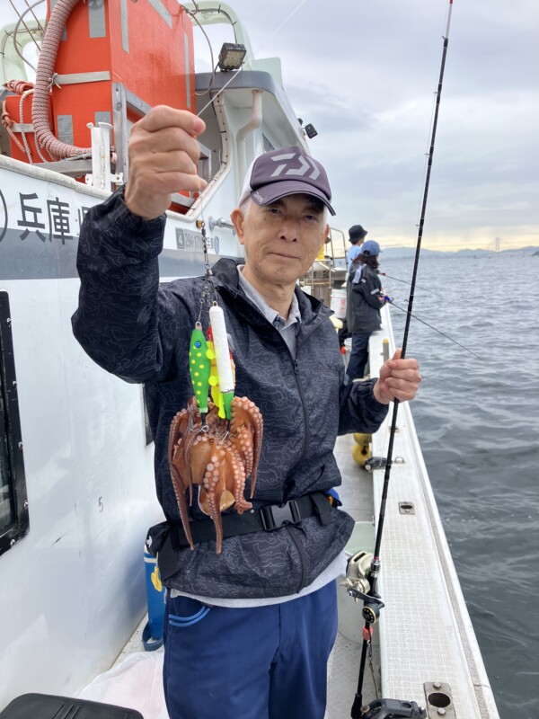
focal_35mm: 28
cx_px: 270
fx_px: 581
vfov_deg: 63.4
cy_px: 360
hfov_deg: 49.7
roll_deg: +2.0
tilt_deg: -6.1
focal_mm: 3.99
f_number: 1.8
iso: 32
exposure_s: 1/347
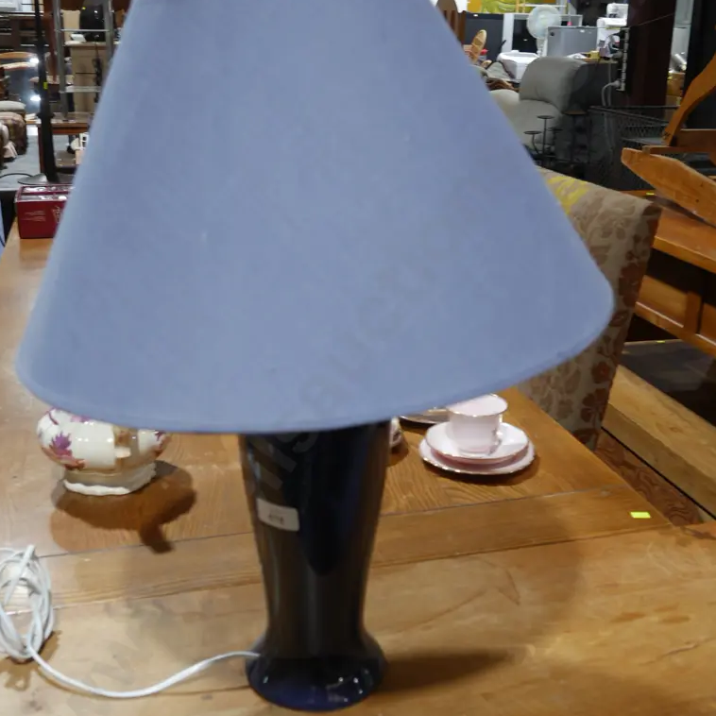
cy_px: 350
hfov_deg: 39.2
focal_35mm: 43
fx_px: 1006
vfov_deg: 39.2
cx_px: 355
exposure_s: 1/60
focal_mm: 18
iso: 320
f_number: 4
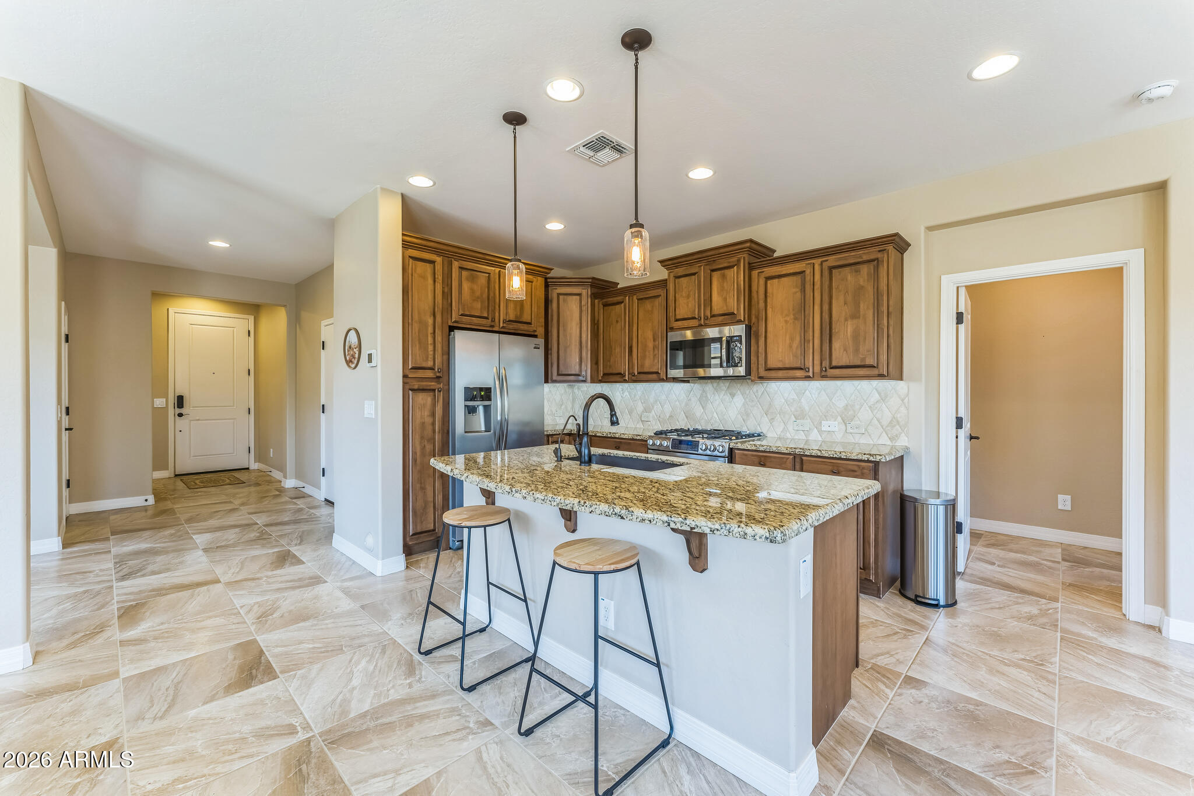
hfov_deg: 104.3
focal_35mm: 14
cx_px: 597
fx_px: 464
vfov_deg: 81.2
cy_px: 398
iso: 100
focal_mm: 14
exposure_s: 1/4
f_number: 8
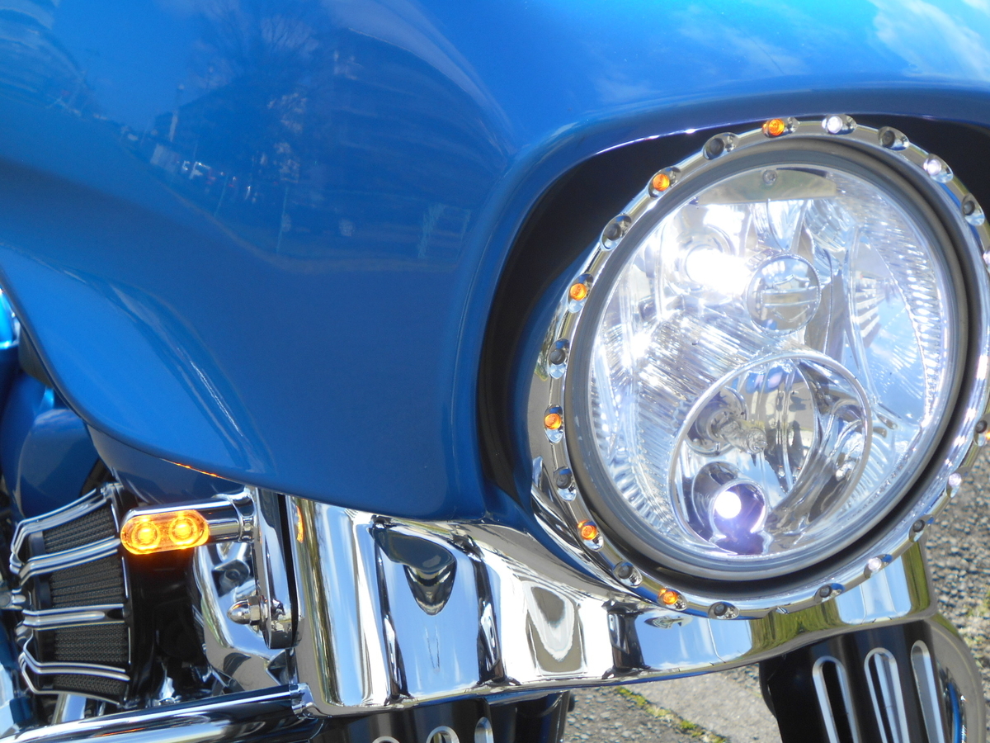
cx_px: 495
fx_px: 1258
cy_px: 372
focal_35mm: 44
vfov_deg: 32.9
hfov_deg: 42.9
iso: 80
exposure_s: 1/400
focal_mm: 7.7
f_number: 4.2
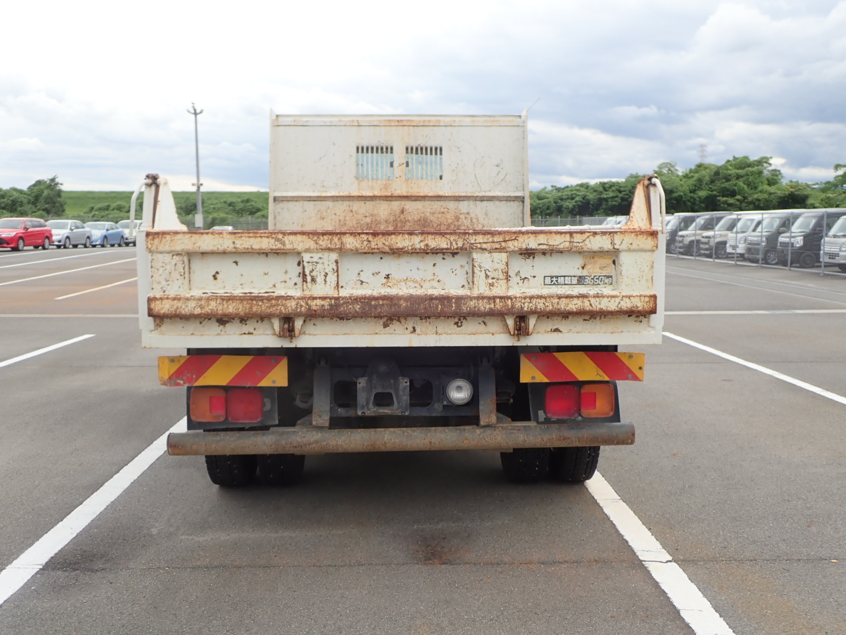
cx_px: 423
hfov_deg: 56.8
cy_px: 318
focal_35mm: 32
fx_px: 782
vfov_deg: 44.2
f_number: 3.2
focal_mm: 5.87
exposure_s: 1/400
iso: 100
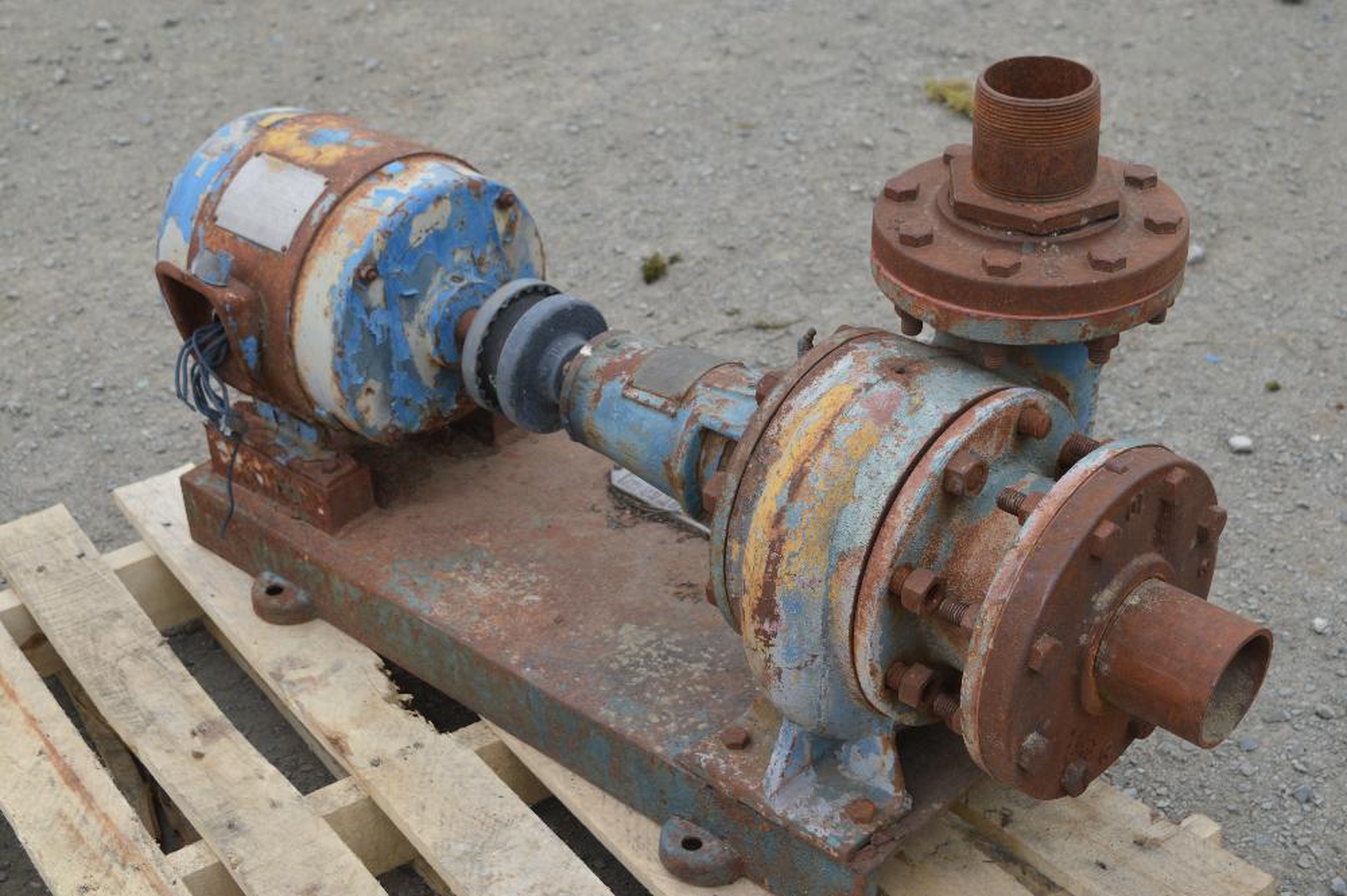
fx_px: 2131
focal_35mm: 57
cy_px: 448
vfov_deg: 23.7
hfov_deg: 35.1
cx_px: 674
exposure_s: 1/160
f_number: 6.3
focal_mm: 38
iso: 100
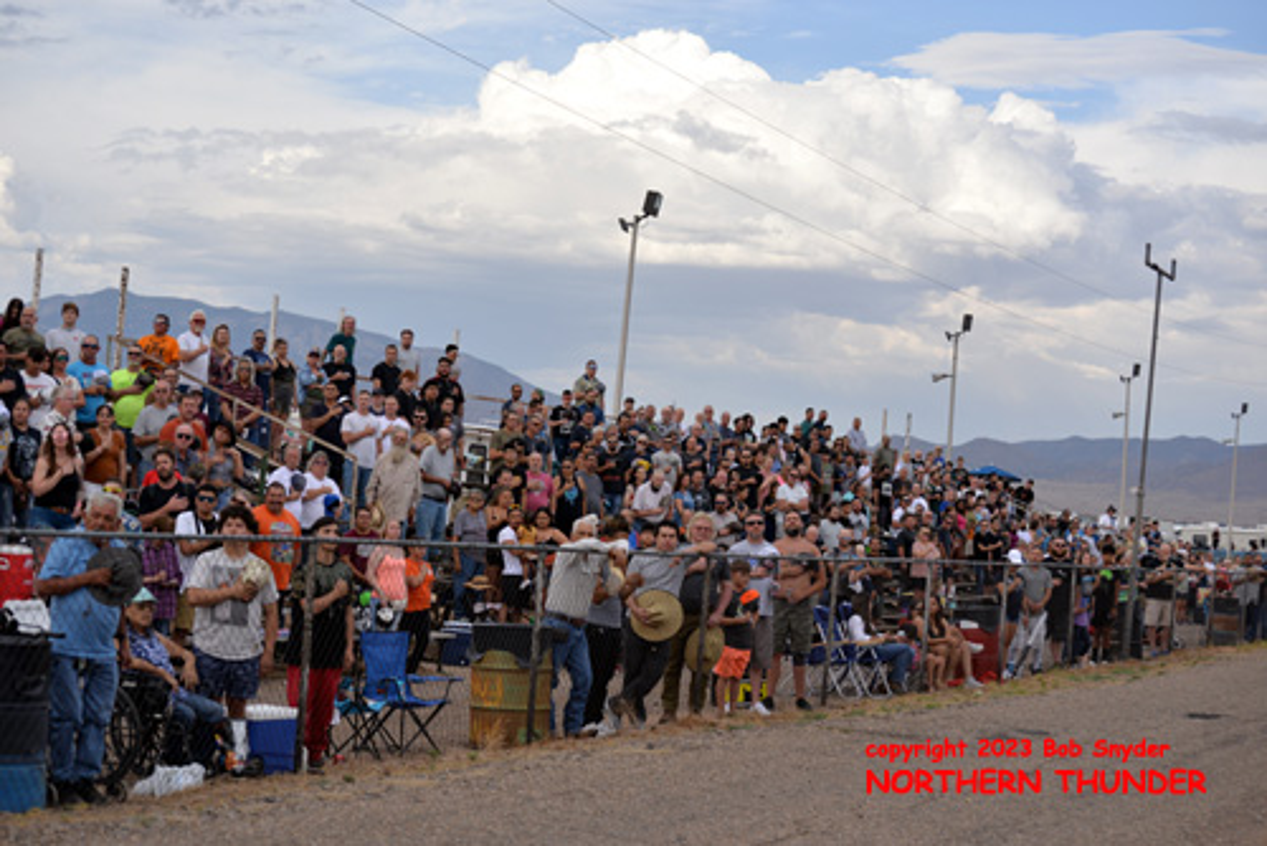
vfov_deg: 19.5
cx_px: 634
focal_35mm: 70
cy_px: 423
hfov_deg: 28.8
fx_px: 2465
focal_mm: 70
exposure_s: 1/1600
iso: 400
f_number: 5.6
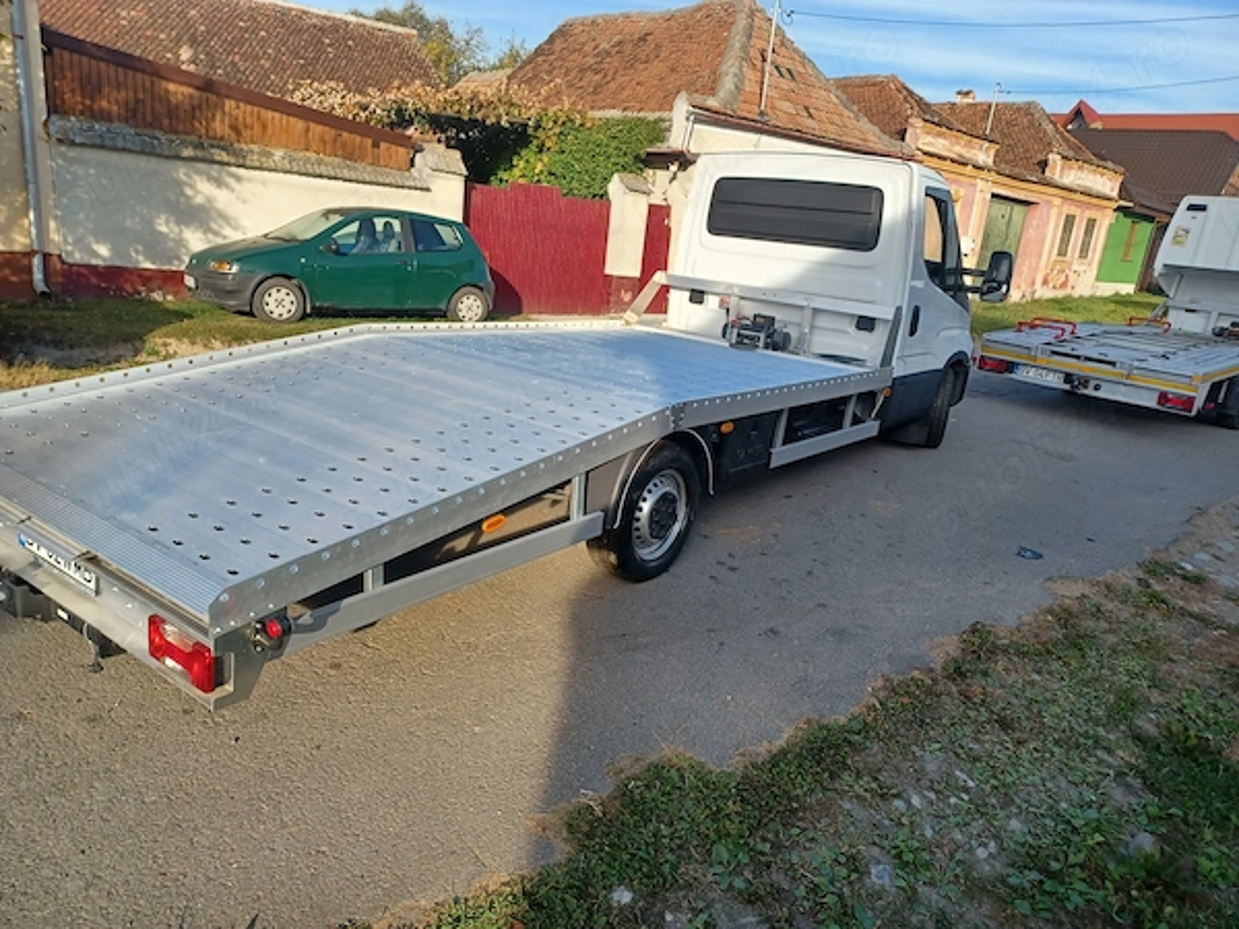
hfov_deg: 69.4
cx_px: 620
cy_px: 464
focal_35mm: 25
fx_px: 895
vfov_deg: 54.9
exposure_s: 1/209
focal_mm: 4.6
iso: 32
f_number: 1.8
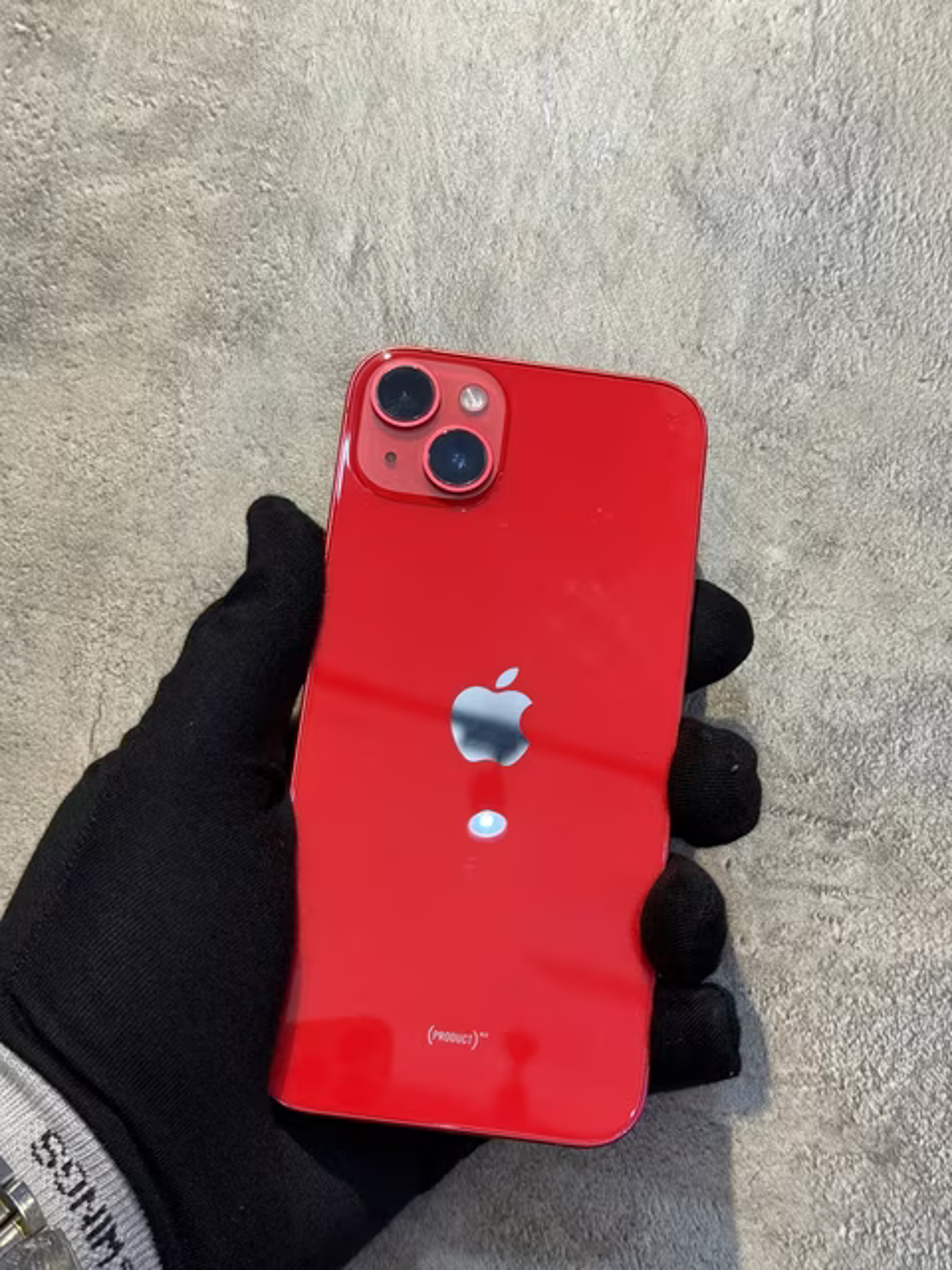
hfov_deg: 30.3
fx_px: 1760
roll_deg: -14.6
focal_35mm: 48
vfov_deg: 39.7
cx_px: 476
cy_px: 635
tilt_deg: +7.0
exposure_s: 1/50
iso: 80
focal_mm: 6.76
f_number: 1.78
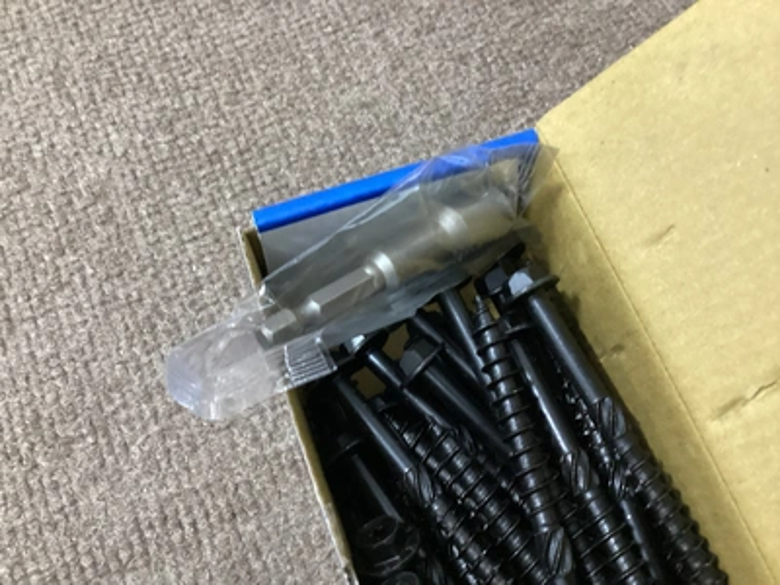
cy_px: 292
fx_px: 699
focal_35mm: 31
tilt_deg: -69.9
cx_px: 390
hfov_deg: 58.4
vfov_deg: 45.4
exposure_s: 1/30
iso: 500
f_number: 2.4
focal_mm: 3.3
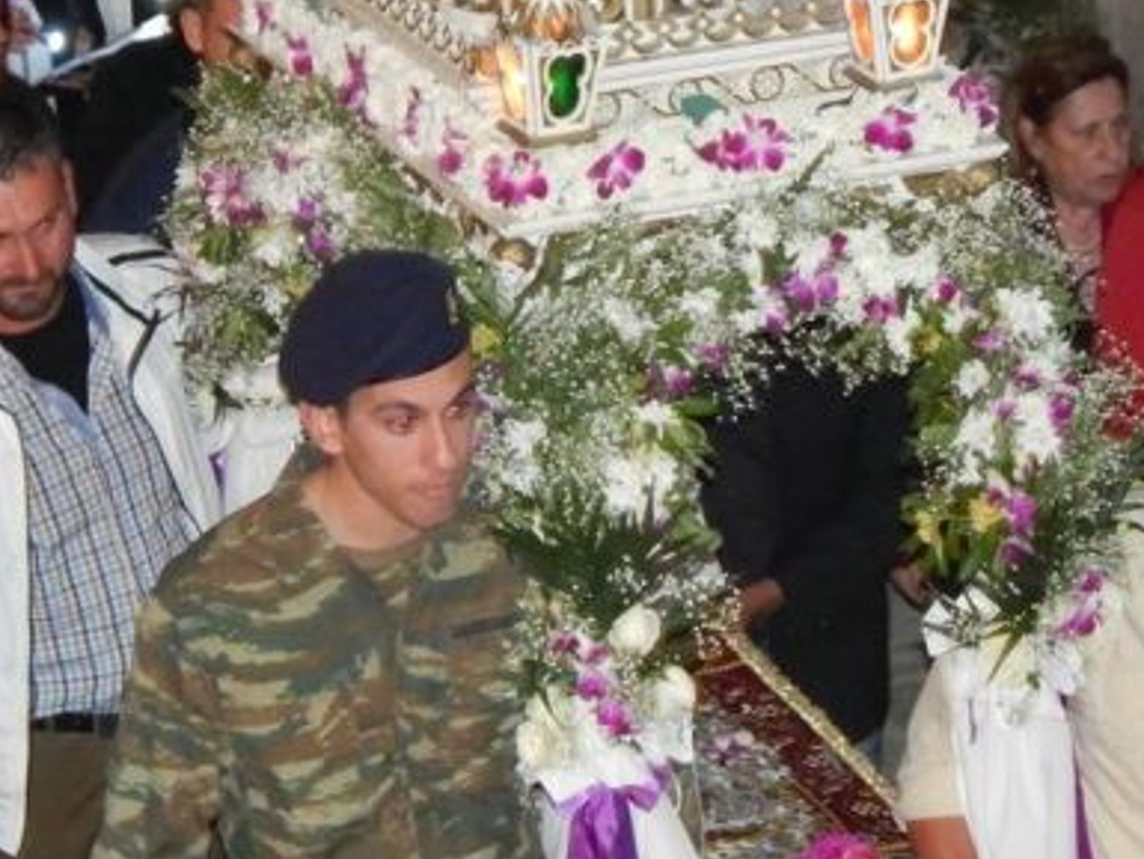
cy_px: 325
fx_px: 4893
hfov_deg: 13.3
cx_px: 630
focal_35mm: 148
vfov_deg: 10.0
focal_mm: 13.5
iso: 1400
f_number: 4.2
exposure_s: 1/30
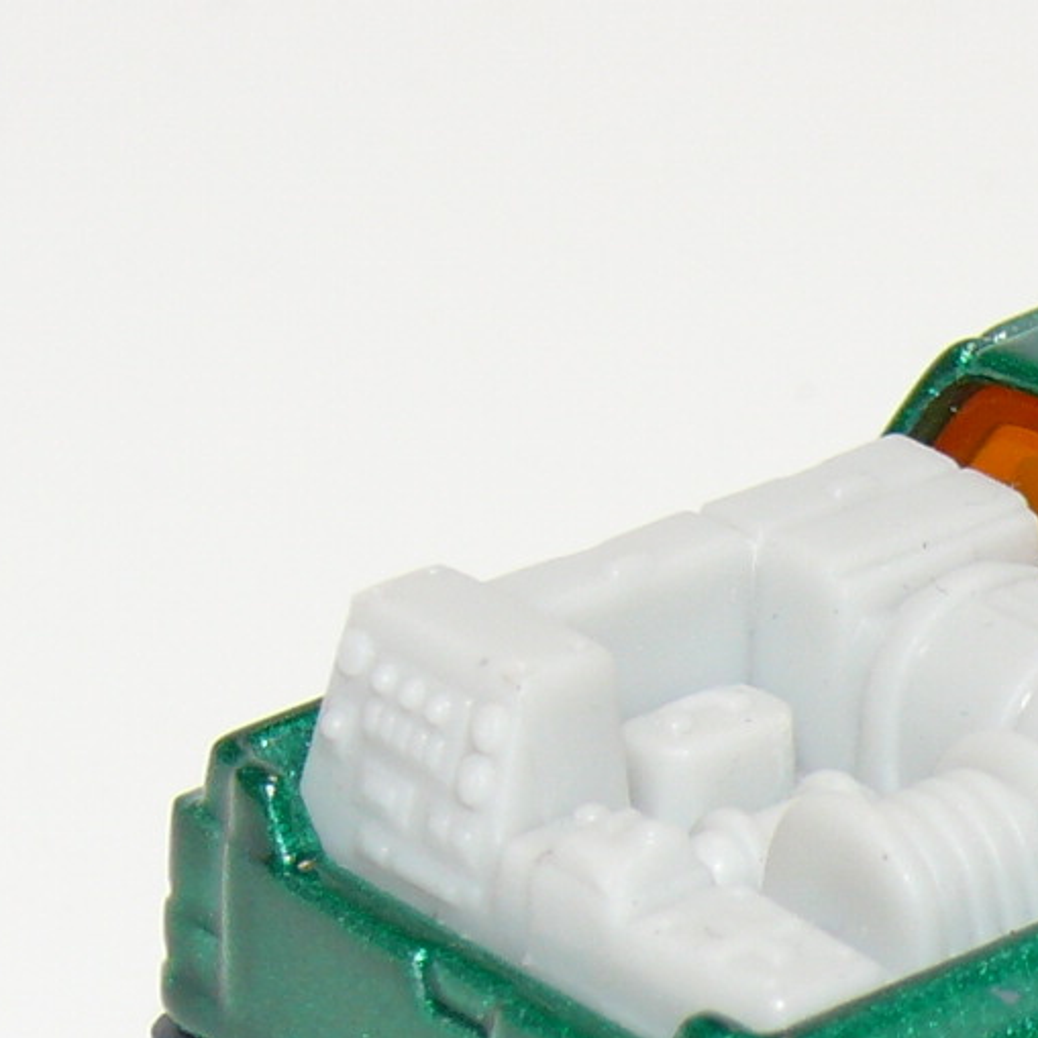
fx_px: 9906
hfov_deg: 6.0
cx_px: 1328
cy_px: 816
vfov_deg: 6.0
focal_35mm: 292
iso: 100
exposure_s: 1/30
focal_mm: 13.7
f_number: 4
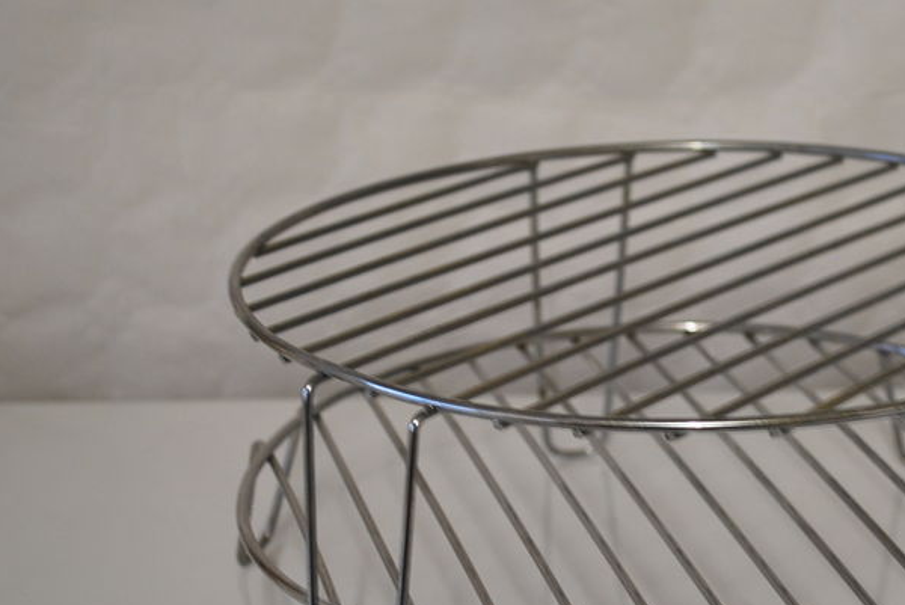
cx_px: 701
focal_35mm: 105
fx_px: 2641
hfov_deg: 19.3
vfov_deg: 13.0
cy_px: 455
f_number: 5.3
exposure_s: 1/6
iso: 220
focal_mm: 42
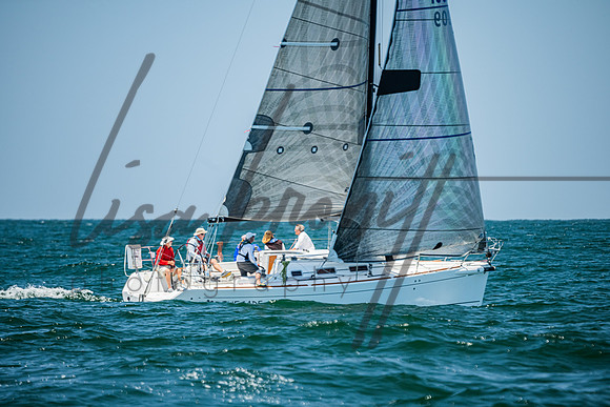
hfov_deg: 5.0
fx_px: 6928
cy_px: 204
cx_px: 305
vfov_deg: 3.4
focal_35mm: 409
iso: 320
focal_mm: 400
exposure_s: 1/800
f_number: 5.6
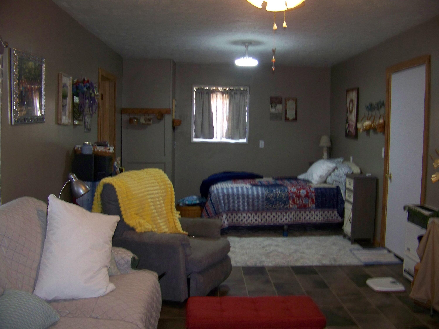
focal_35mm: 36
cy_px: 164
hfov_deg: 51.4
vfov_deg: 39.7
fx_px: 457
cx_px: 220
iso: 200
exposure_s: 1/30
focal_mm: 5.85
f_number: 2.8
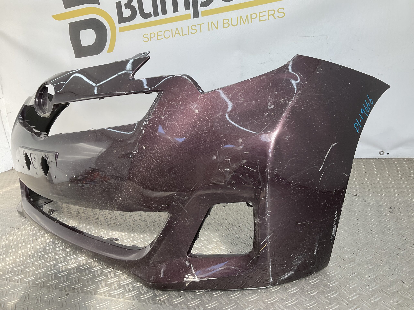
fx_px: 347
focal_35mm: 29
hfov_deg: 61.7
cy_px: 155
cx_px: 207
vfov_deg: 48.2
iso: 16
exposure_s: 1/193
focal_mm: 3
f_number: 1.8
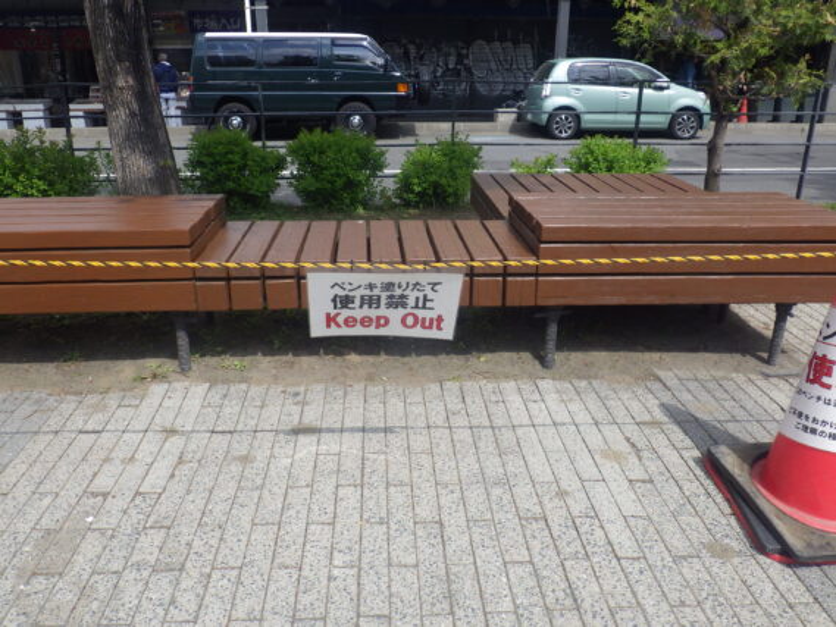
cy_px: 314
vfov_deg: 49.8
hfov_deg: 63.4
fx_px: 676
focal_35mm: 28
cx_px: 418
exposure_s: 1/800
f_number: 4.2
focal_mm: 5
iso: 125
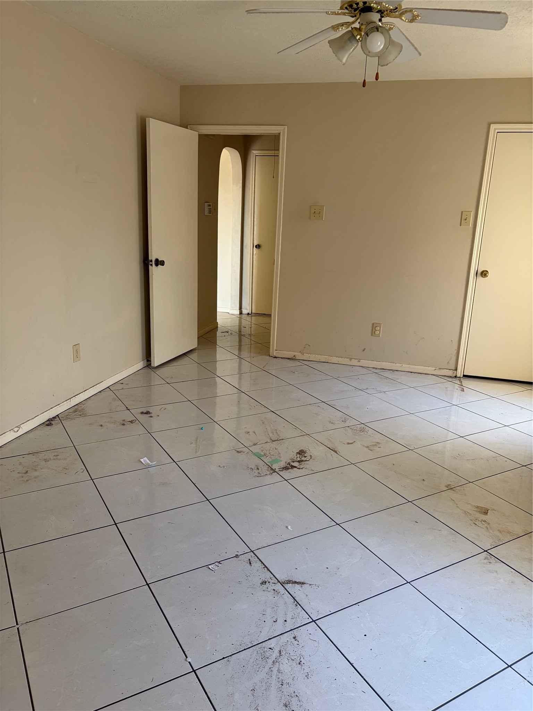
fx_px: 534
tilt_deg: -14.6
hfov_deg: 53.1
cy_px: 356
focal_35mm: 26
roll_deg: -2.9
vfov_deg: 67.3
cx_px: 266
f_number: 1.6
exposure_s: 1/109
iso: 125
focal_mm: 5.96
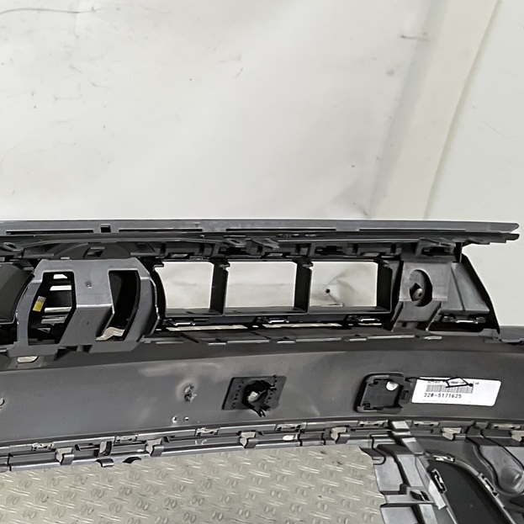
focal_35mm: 83
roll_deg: -10.4
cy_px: 629
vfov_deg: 19.6
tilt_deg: -31.4
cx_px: -283
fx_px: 1421
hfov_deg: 18.3
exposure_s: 1/145
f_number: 1.8
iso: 16
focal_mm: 3
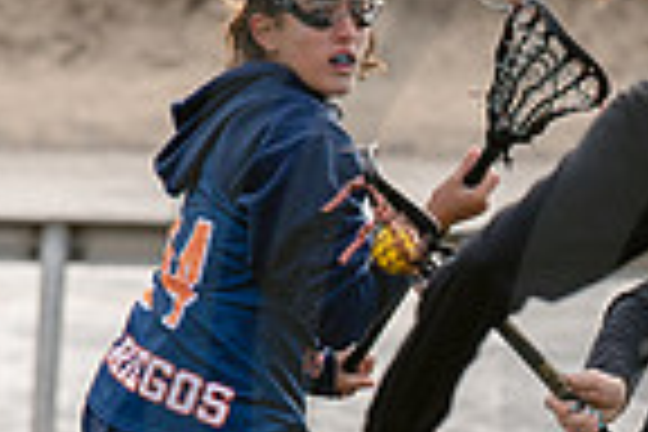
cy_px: 569
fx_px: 26836
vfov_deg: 0.9
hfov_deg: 1.4
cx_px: 743
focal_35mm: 1491
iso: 400
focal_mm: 200
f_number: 5
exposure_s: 1/1600
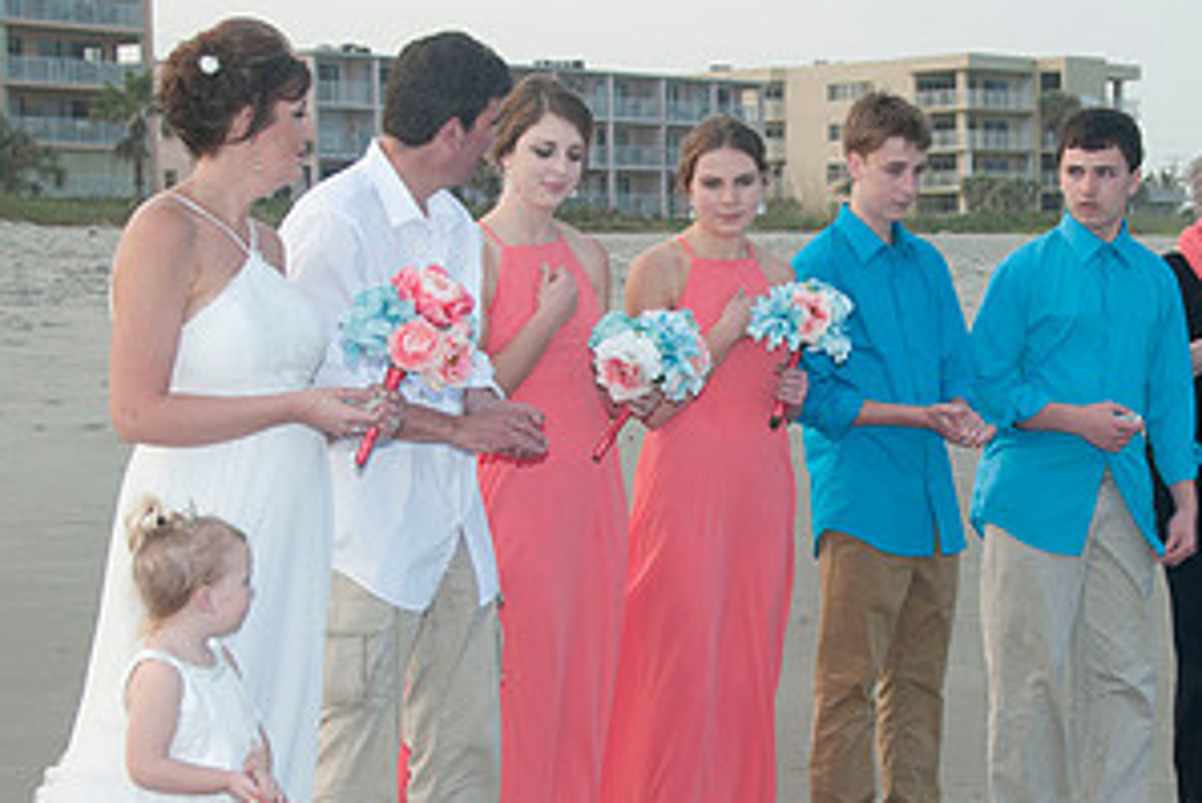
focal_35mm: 99
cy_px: 539
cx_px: 831
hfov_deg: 20.5
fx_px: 3307
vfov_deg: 13.8
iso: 100
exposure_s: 1/250
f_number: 7.1
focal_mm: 34
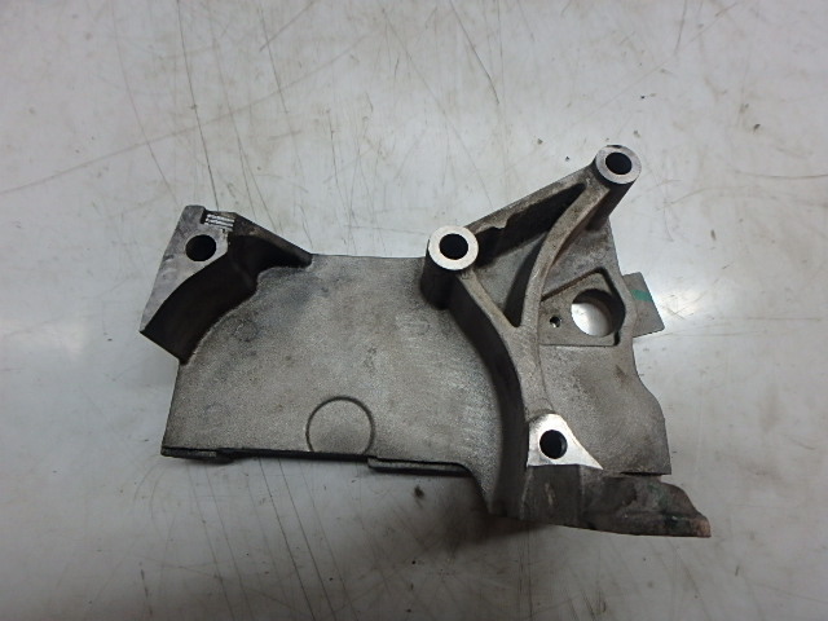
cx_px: 414
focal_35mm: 21
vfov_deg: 63.4
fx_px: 502
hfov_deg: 79.0
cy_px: 310
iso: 200
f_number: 3.5
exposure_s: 1/40
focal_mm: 3.7
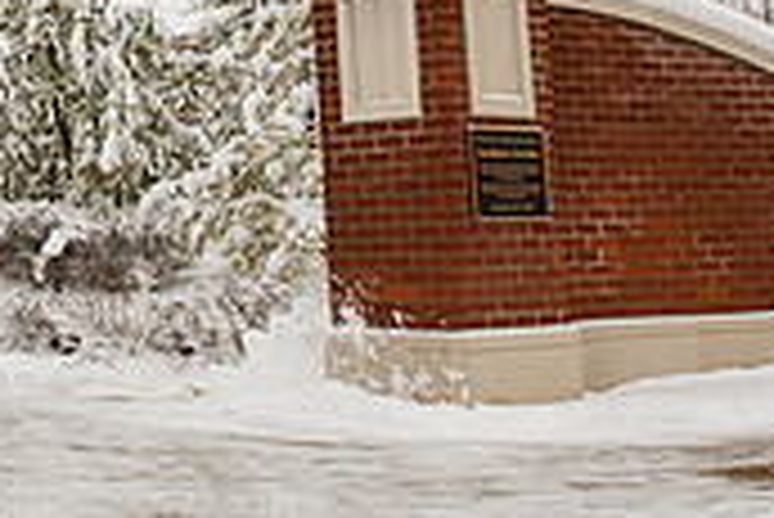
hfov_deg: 23.4
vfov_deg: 16.1
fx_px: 1743
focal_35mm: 81
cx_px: -86
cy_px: -124
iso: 125
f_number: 4
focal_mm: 24
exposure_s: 1/500
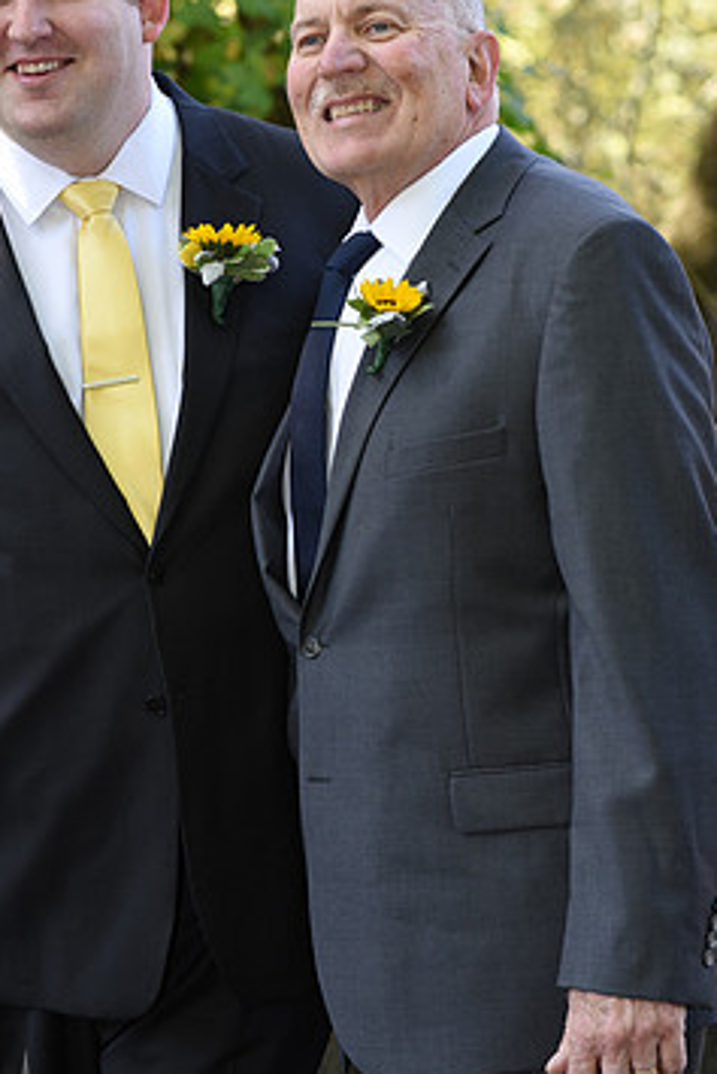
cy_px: 560
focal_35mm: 139
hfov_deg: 9.9
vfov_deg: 14.8
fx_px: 4148
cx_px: 244
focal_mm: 85
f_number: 4.5
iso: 500
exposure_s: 1/200
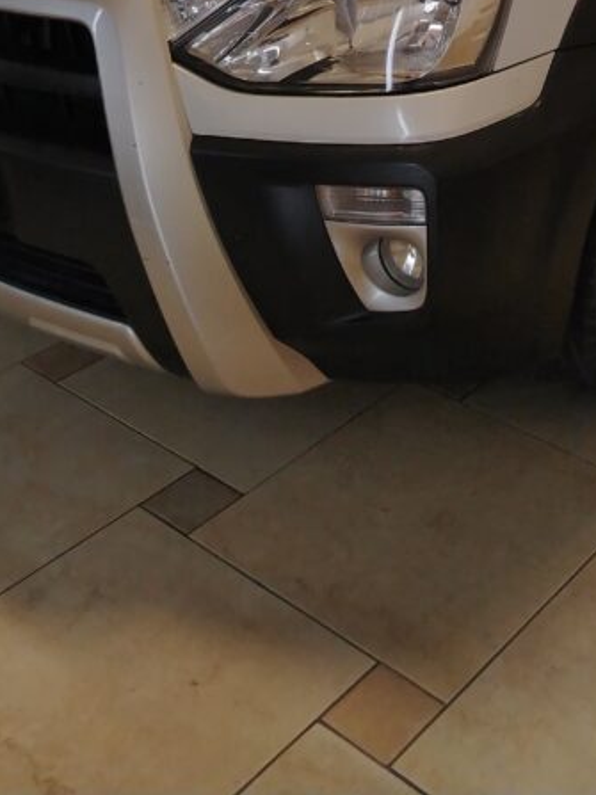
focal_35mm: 55
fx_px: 1263
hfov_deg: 26.1
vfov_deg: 30.6
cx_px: 477
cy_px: -114
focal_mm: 5.25
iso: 509
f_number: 1.75
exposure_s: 1/50
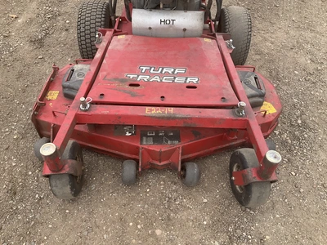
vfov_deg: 48.2
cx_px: 164
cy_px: 122
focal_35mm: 29
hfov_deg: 61.7
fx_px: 274
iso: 25
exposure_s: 1/568
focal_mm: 3
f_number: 1.8
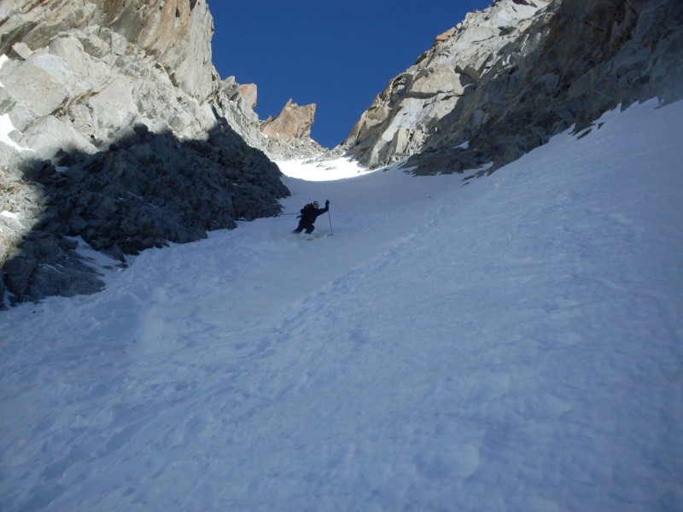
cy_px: 256
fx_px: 750
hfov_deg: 49.0
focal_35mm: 38
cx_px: 342
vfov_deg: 37.7
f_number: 8.4
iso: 100
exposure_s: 1/350
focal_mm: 6.3
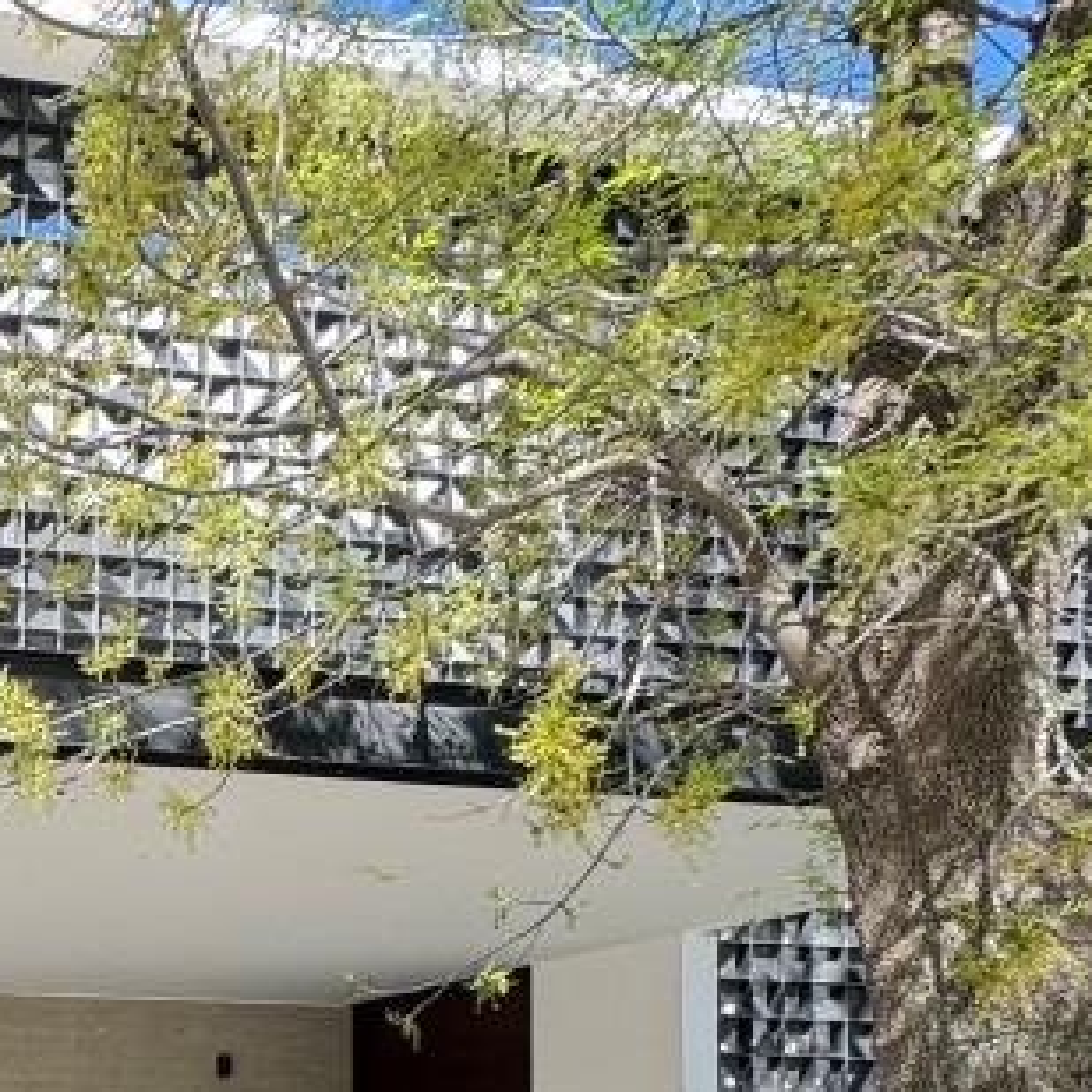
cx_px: -325
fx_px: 1463
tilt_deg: +1.8
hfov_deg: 31.6
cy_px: 1170
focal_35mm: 41
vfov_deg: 35.6
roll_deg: -0.3
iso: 40
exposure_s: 1/137
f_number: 2.2
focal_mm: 2.22
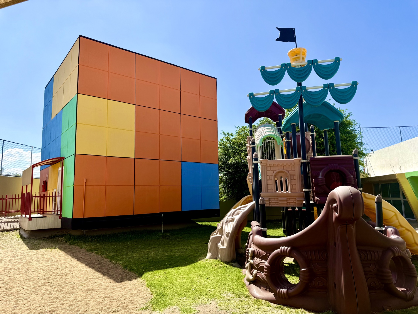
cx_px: 209
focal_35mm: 24
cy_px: 157
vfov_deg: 56.8
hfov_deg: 71.6
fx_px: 290
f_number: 1.78
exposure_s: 1/3759
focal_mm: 6.76
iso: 80
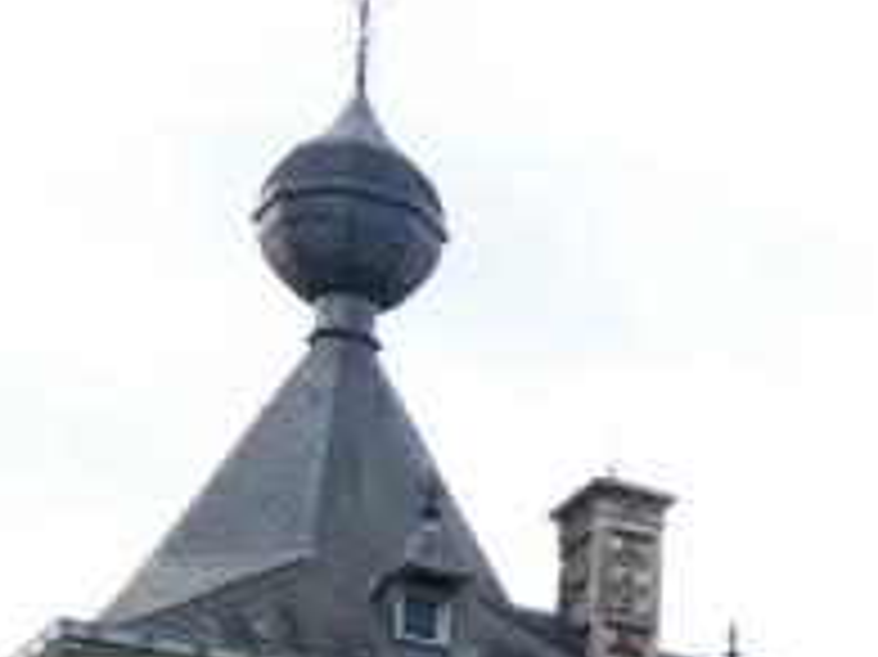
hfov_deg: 14.0
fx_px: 3194
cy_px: 1107
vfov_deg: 11.1
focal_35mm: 126
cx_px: 1558
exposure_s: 1/400
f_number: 3.3
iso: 80
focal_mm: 4.3
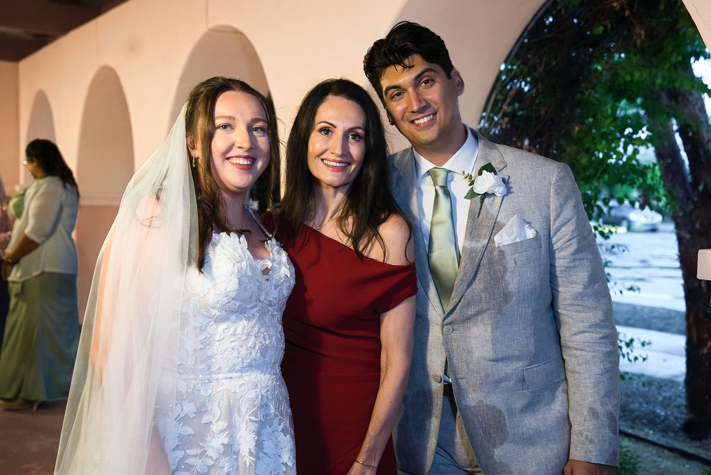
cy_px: 238
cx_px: 356
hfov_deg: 41.9
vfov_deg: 28.7
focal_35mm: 47
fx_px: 929
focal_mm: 47
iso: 5000
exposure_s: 1/160
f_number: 4
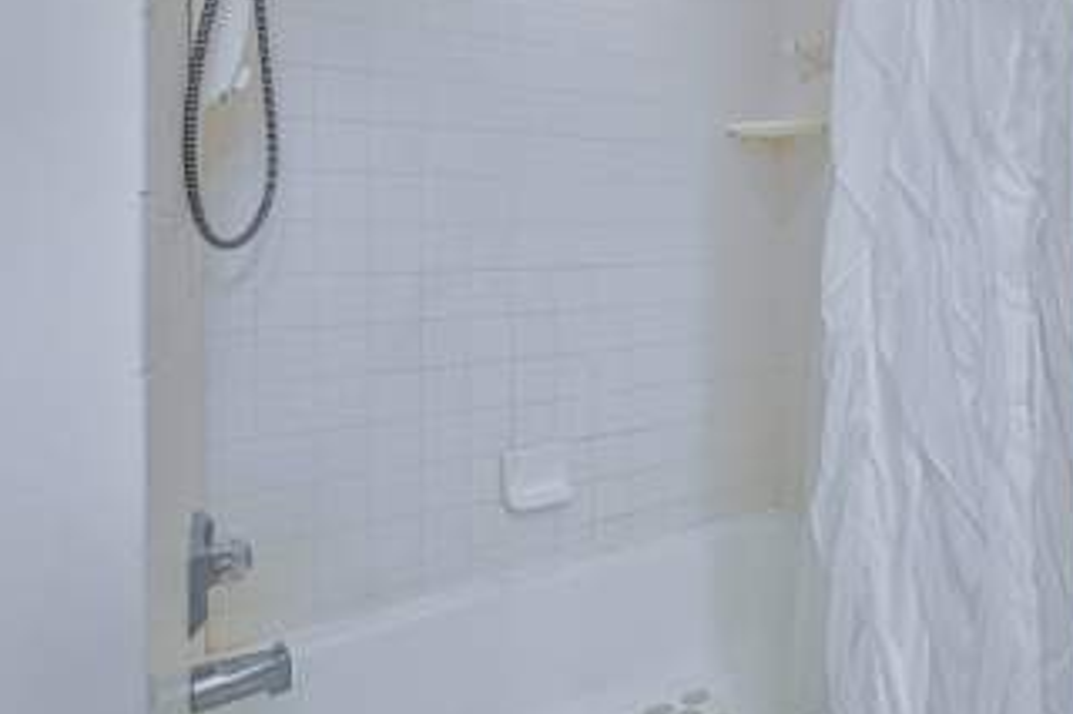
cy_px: 243
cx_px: 580
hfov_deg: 81.1
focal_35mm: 21
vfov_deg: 58.2
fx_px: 626
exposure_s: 1/160
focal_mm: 14
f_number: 6.3
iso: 800
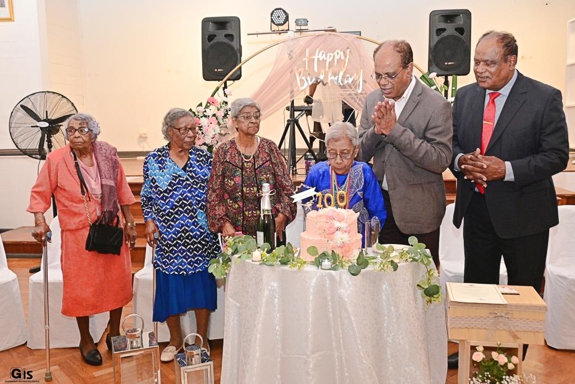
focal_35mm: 33
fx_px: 527
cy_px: 192
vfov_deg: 40.0
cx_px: 288
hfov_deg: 57.2
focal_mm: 22
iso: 2500
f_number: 5.6
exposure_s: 1/200
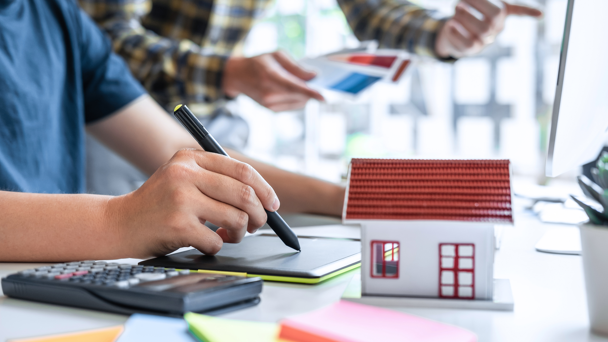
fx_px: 903
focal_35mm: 56
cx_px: 304
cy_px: 154
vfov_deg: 21.4
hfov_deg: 37.2
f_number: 2.8
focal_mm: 35
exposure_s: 1/125
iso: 320
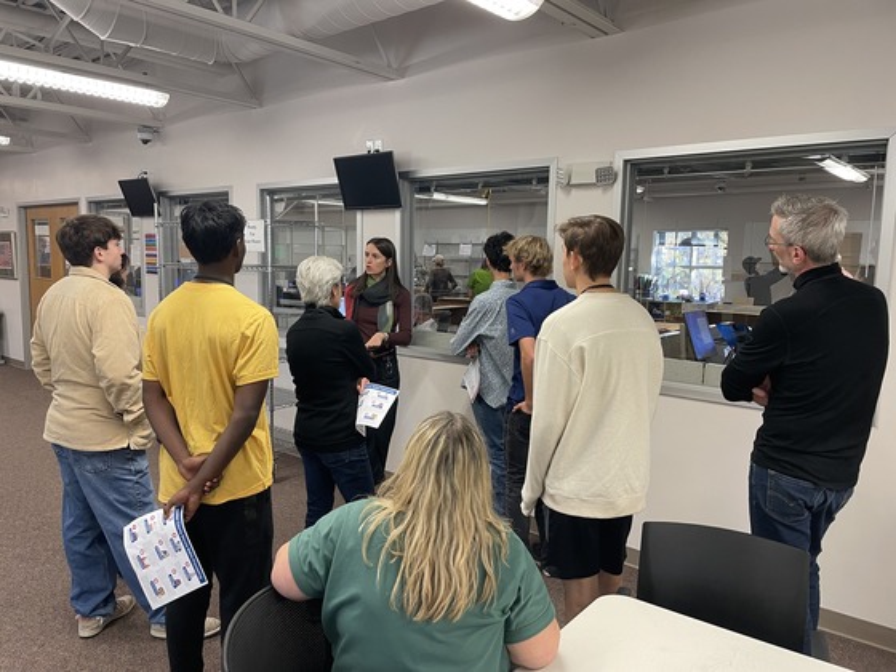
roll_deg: -1.0
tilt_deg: -7.3
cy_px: 336
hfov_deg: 67.3
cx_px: 448
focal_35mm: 26
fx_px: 673
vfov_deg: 53.1
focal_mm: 4.2
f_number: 1.6
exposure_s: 1/60
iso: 125
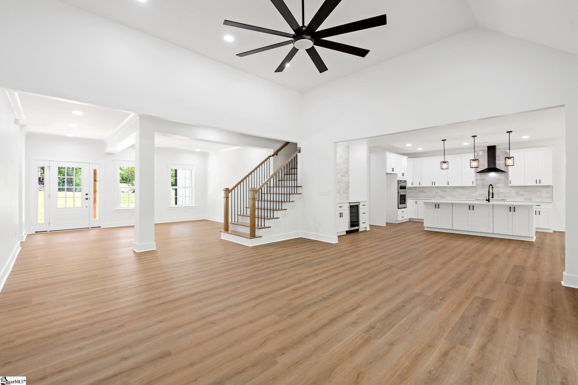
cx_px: 289
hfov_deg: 96.7
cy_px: 192
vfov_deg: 73.7
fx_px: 257
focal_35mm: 16
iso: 250
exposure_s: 1/10
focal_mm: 16
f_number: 9
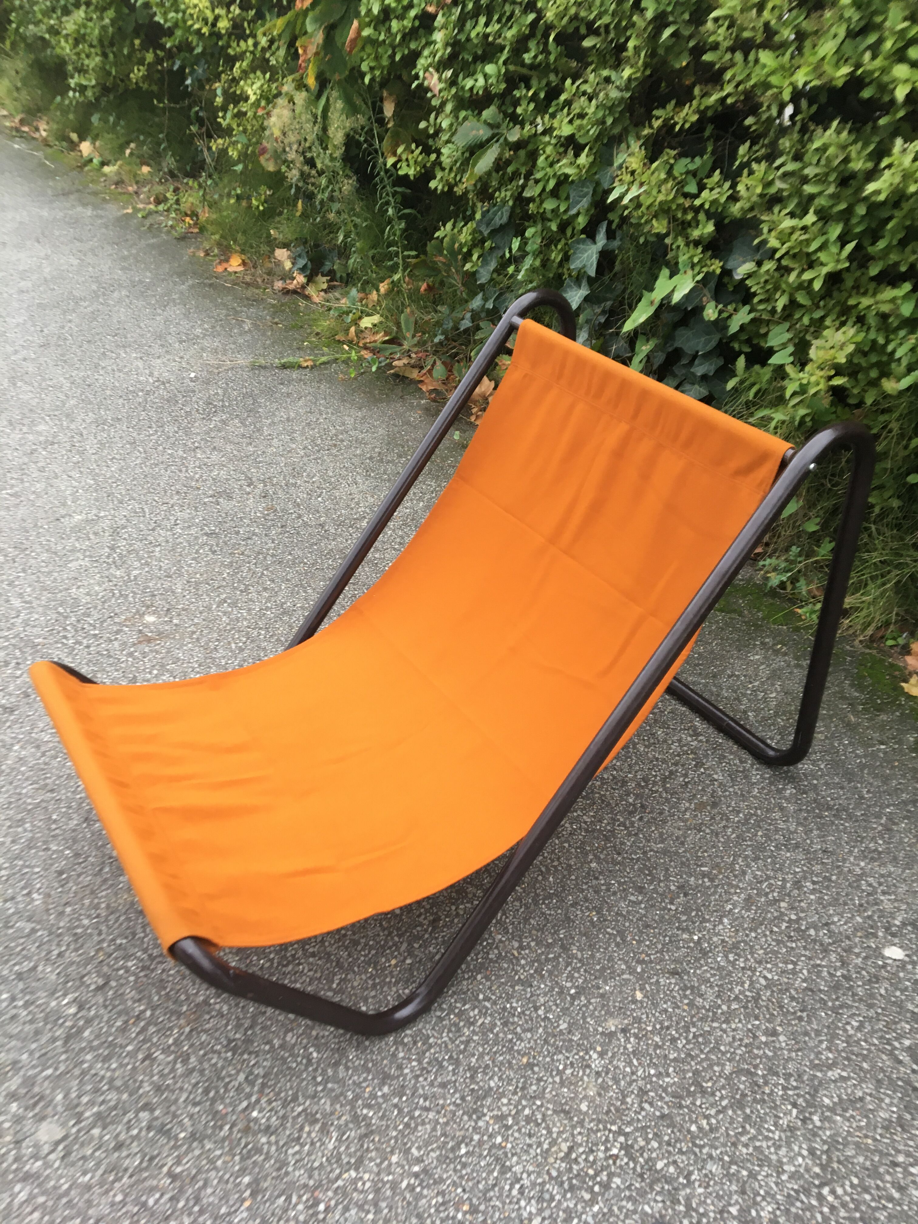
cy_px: 612
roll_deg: +5.5
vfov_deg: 61.7
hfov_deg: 48.2
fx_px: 1025
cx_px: 459
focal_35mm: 29
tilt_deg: -36.6
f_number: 2.2
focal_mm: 4.15
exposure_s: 1/33
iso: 64
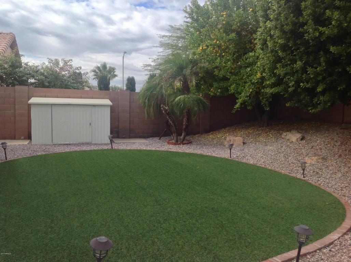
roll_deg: -0.6
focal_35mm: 35
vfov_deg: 40.6
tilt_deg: -4.5
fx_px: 354
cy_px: 131
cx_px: 176
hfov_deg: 52.7
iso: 50
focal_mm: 4.28
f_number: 2.4
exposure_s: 1/719
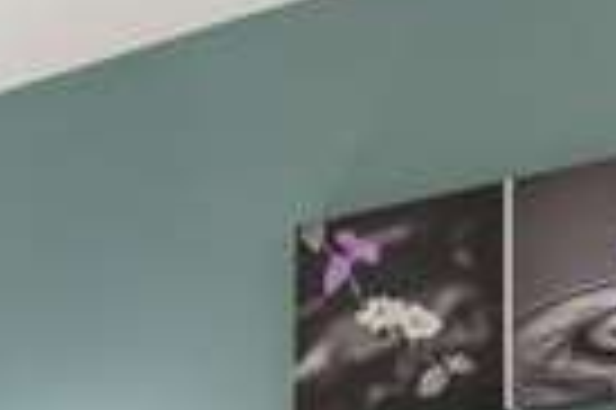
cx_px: 209
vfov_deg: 10.9
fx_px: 1978
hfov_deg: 17.7
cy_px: 766
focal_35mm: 116
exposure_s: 2
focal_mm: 15.5
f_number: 8
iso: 200
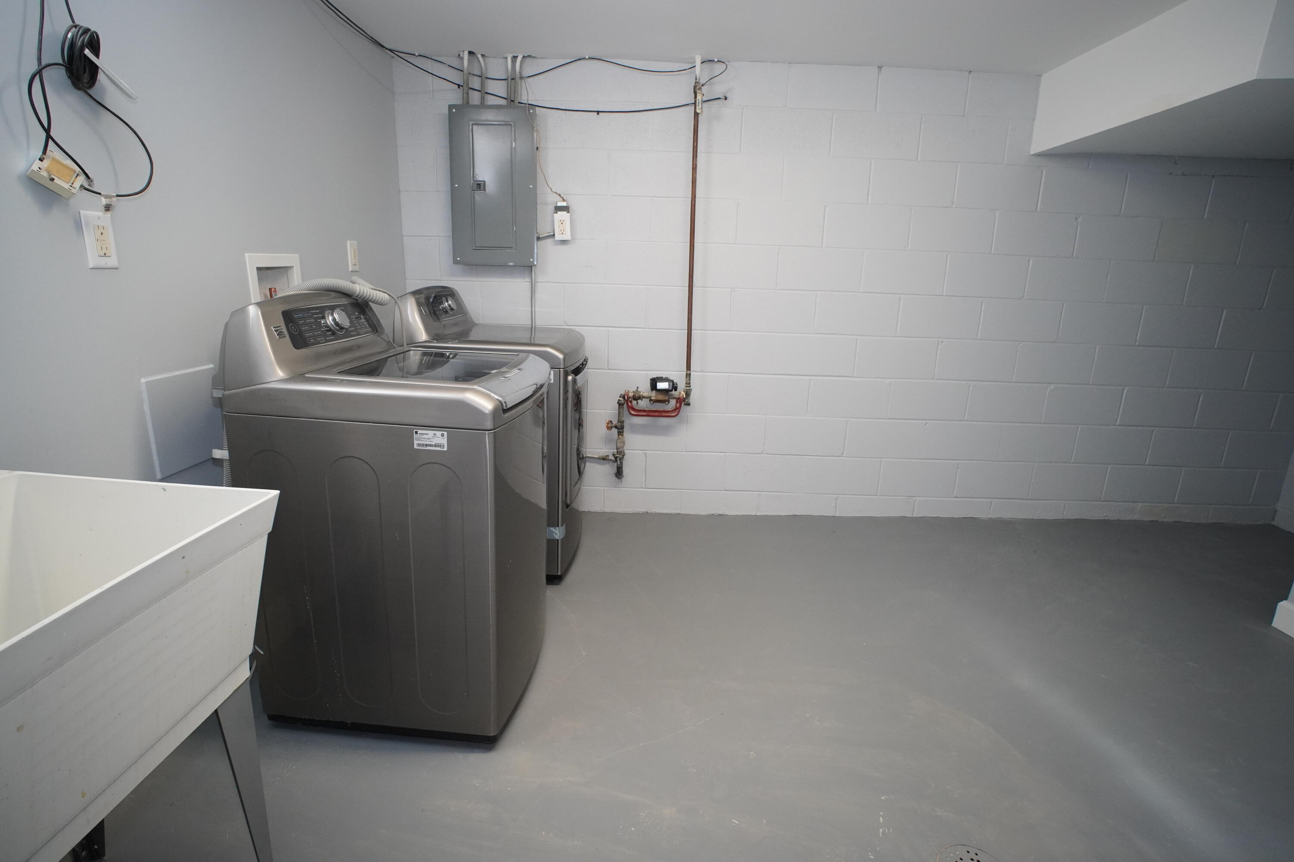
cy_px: 431
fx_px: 593
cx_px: 647
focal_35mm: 16
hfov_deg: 95.0
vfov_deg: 72.1
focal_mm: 11
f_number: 4
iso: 1250
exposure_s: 1/160
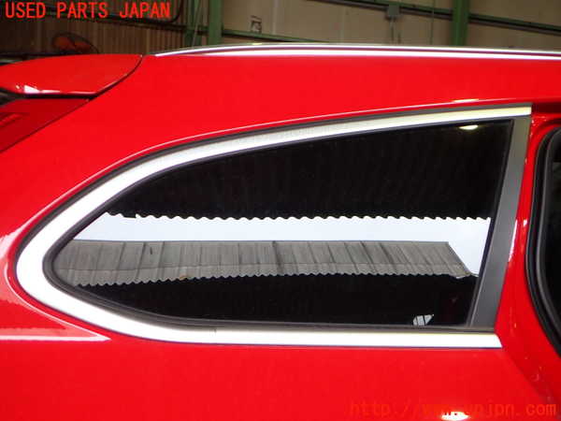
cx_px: 280
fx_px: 486
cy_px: 210
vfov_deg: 46.8
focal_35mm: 30
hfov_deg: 60.0
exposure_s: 1/125
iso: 200
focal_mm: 5.4
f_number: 2.3
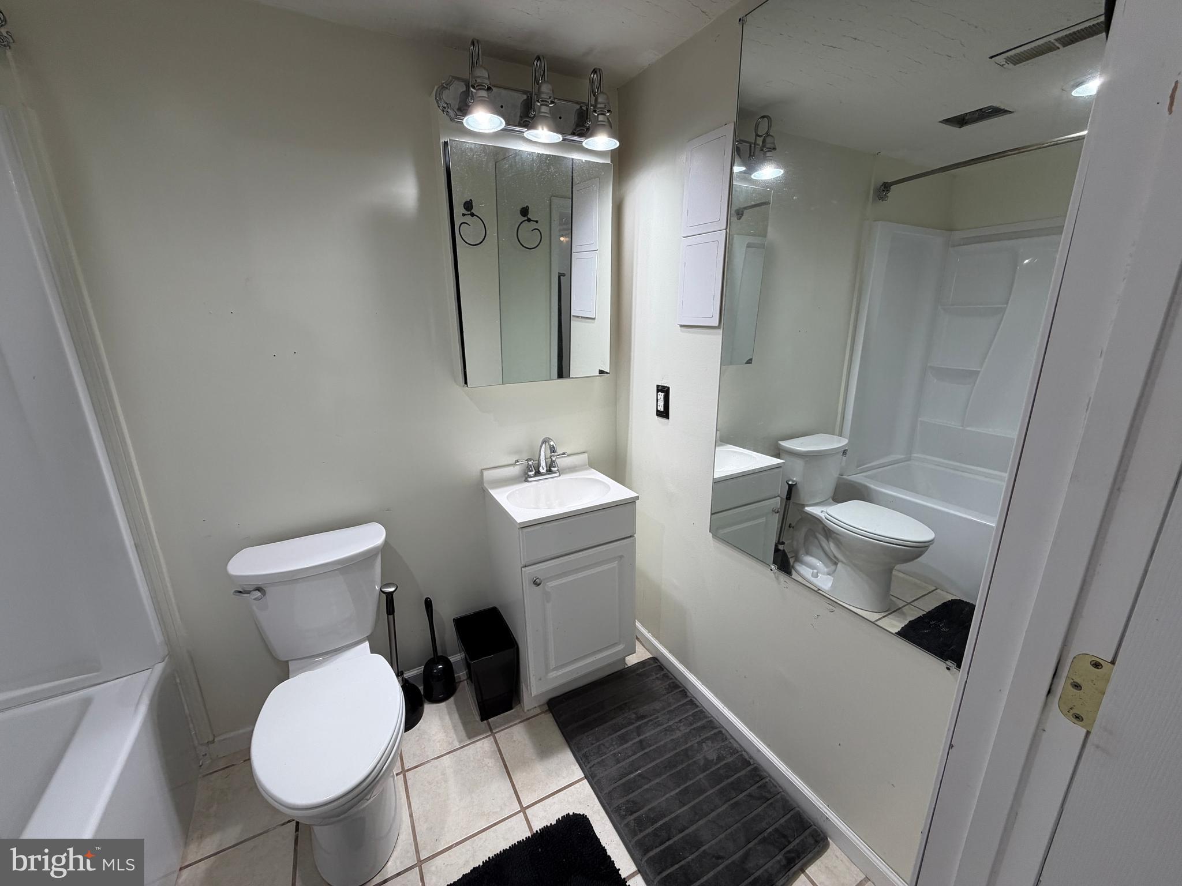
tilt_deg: -16.0
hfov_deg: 102.1
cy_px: 443
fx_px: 478
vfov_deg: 85.7
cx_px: 591
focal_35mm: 14
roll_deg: +0.8
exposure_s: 1/120
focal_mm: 2.22
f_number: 2.2
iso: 125
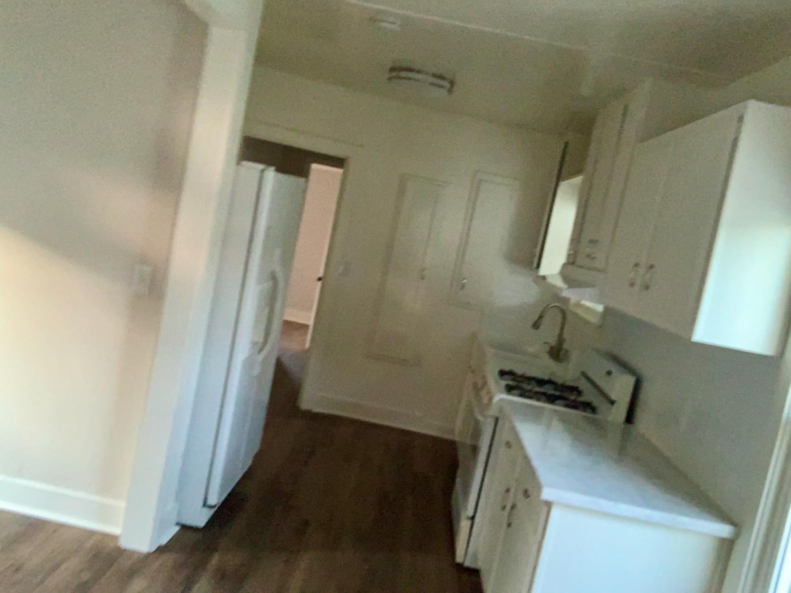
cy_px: 296
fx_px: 731
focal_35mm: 32
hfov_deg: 56.8
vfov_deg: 44.2
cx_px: 396
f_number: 2.2
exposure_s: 1/39
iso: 160
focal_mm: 2.87
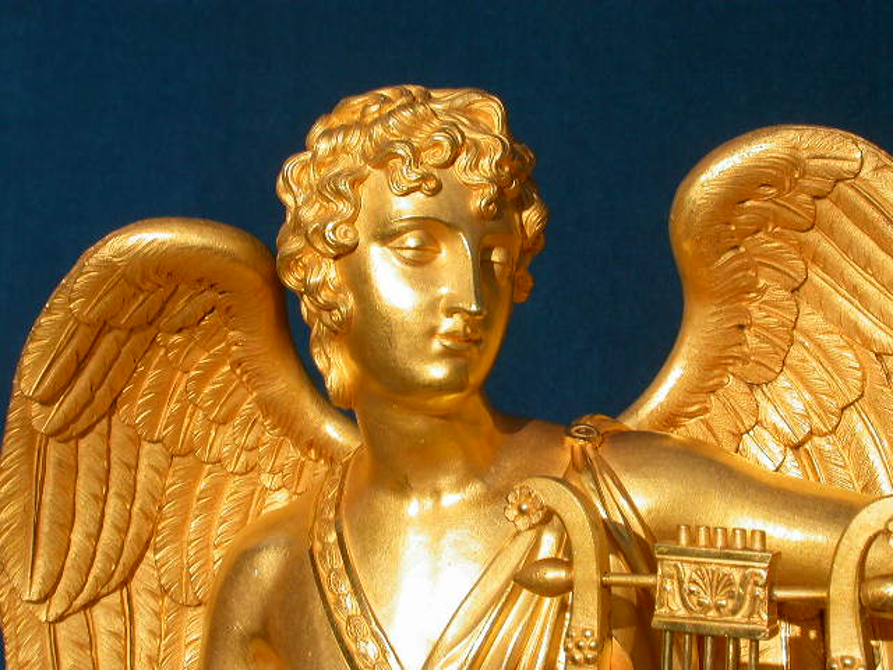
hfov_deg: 25.0
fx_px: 2012
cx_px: 446
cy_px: 335
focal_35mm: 78
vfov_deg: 18.9
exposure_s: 1/385
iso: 100
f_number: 9.9
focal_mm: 16.2
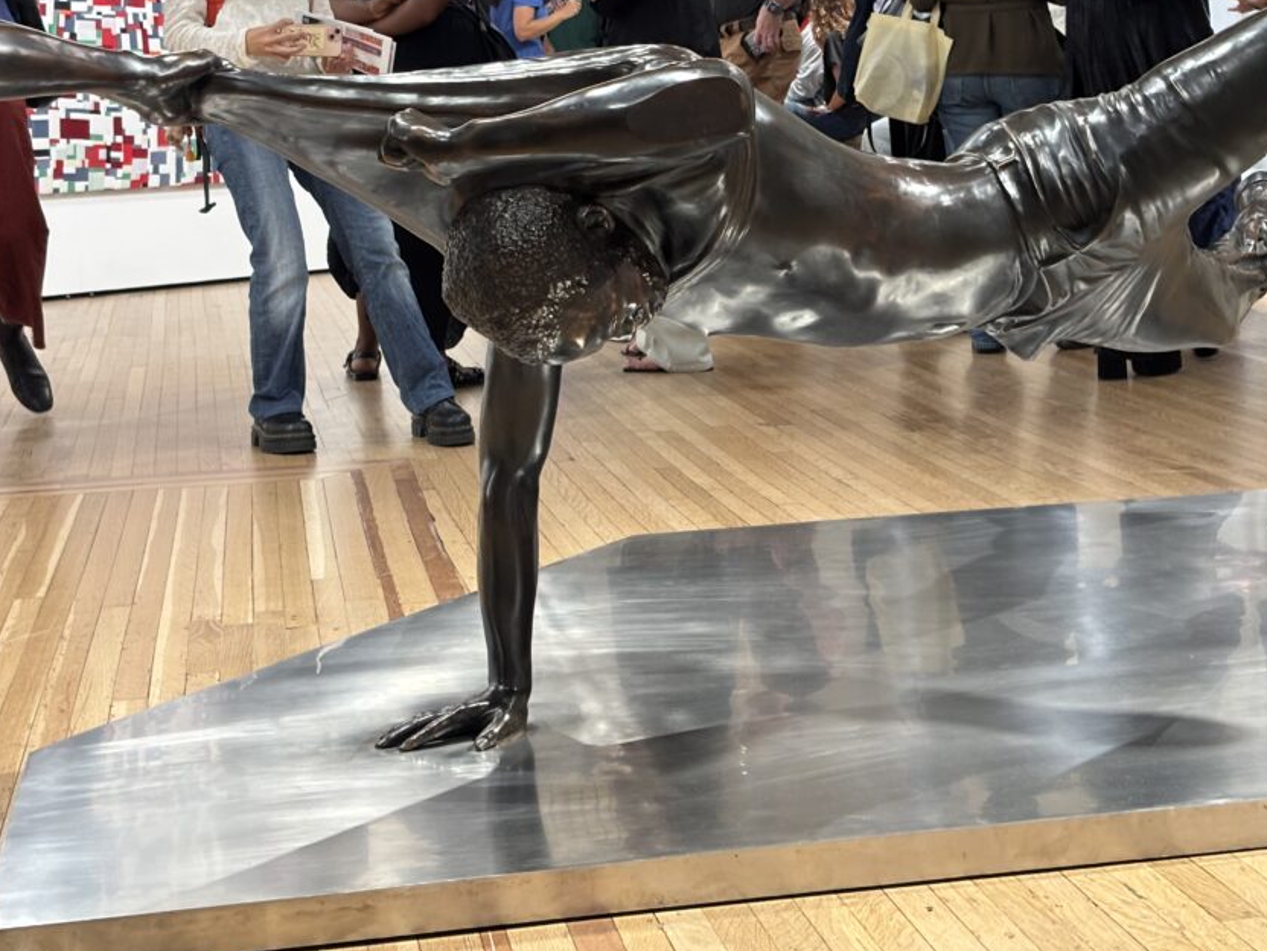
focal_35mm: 64
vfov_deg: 22.9
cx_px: 691
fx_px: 2343
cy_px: 373
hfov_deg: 30.2
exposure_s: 1/60
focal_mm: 5.96
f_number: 1.6
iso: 160
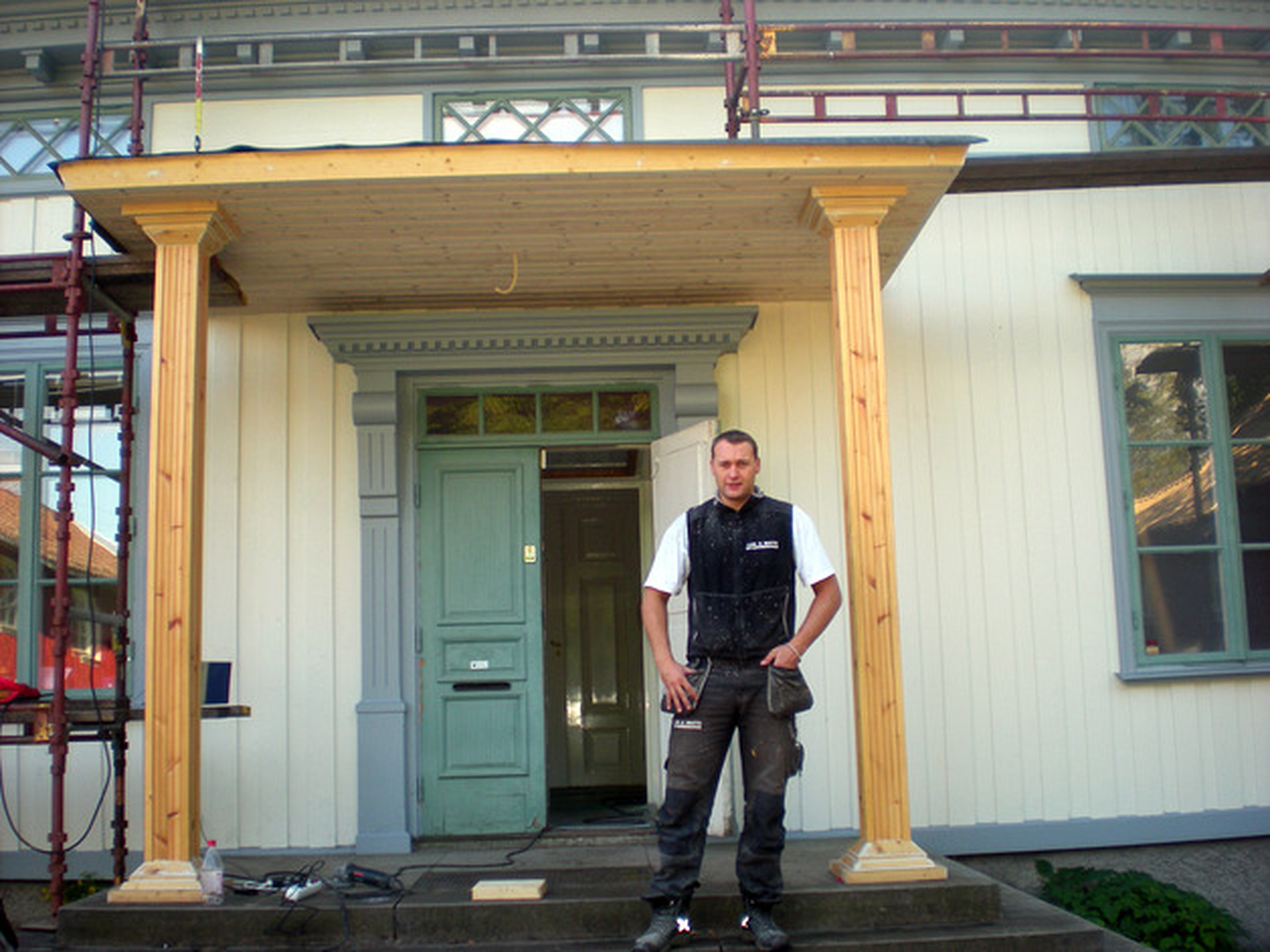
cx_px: 635
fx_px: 1394
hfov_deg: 49.0
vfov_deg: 37.7
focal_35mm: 38
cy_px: 476
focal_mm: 6.3
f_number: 3.1
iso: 89
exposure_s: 1/106
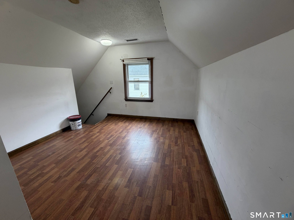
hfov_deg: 102.1
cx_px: 147
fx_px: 119
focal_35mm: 14
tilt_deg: -16.4
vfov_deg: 85.7
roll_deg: +2.1
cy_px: 110
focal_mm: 2.22
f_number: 2.2
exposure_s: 1/120
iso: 160
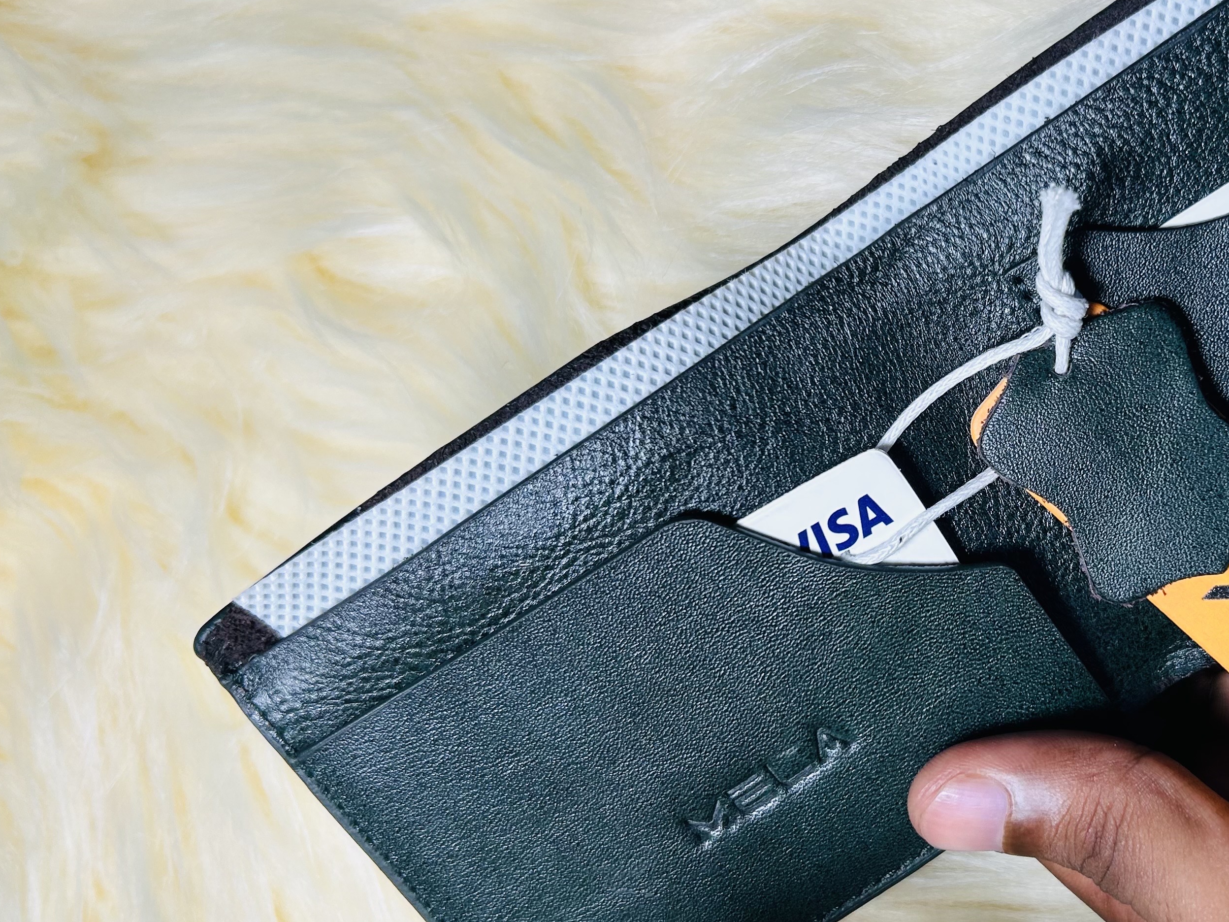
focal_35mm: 42
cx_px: 965
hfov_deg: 42.9
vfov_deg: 34.3
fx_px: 1491
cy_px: 423
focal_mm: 5.7
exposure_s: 1/308
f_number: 1.5
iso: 50
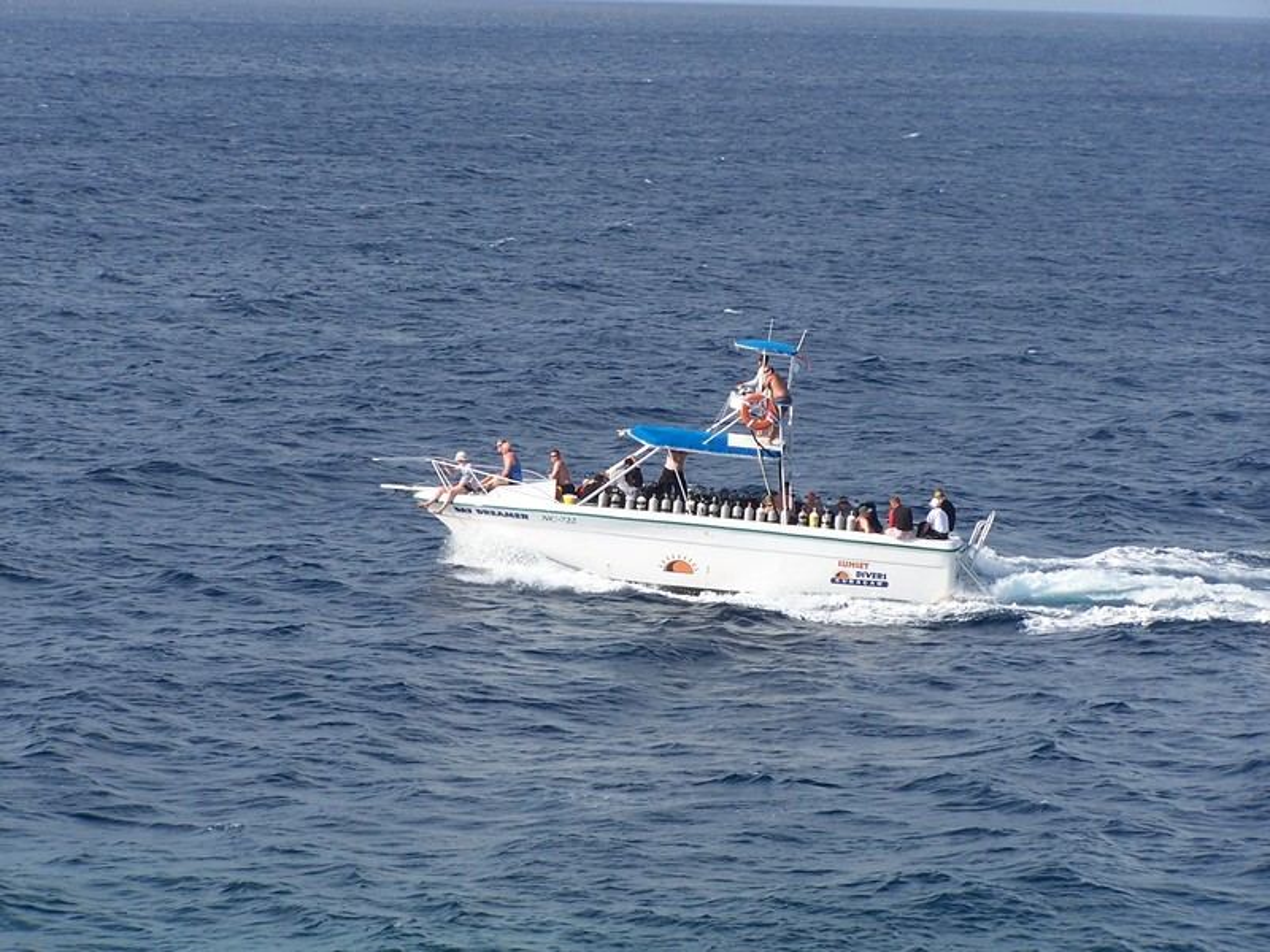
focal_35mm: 159
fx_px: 5833
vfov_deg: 9.3
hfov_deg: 12.4
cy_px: 476
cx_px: 635
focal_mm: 26.4
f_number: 4.5
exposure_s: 1/500
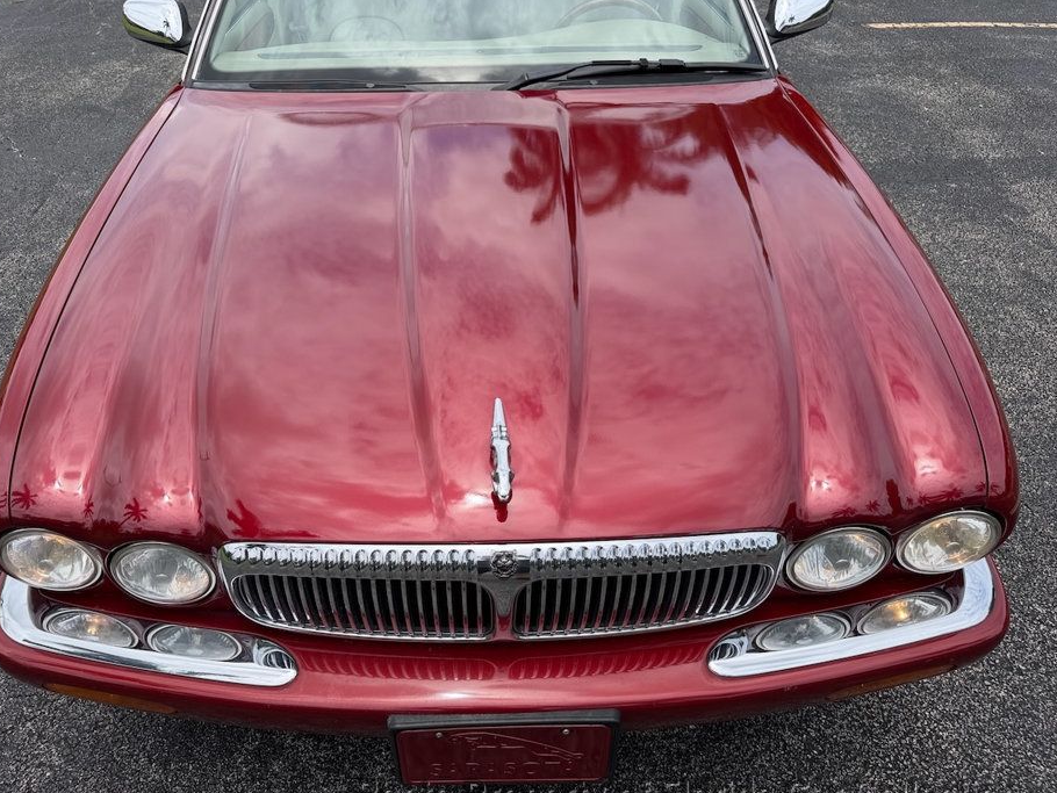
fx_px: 825
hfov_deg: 65.2
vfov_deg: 51.4
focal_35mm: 27
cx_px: 484
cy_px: 387
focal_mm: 6.76
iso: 80
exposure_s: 1/3425
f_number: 1.78
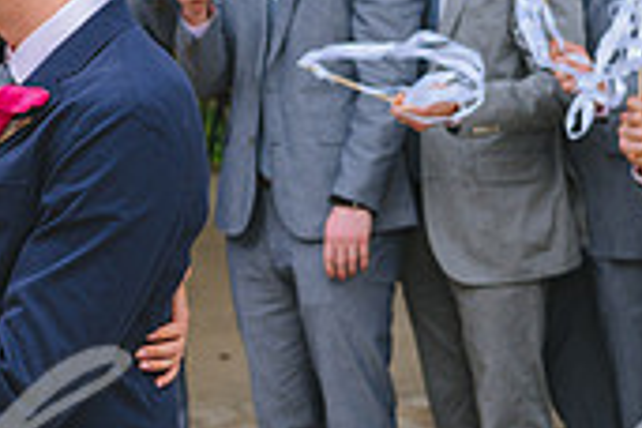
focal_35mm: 129
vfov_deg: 10.6
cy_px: 135
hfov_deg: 15.4
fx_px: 2300
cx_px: -86
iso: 400
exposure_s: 1/1600
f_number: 2.8
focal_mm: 38
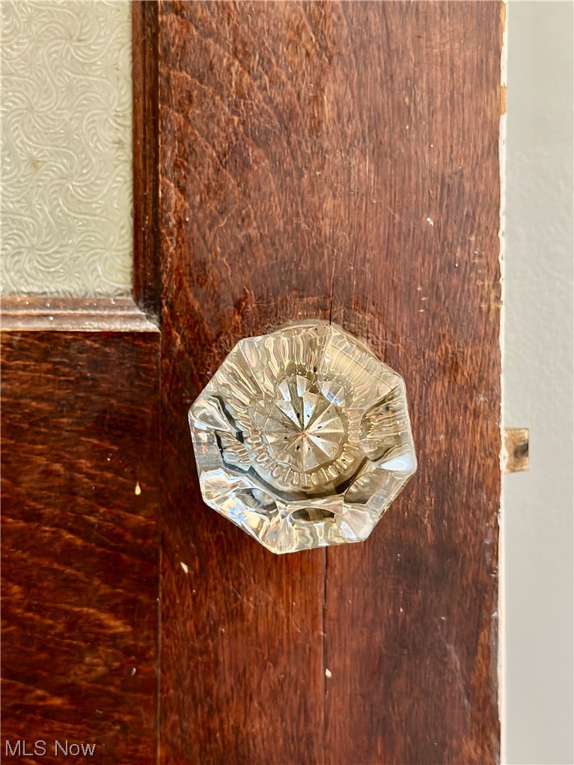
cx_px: 287
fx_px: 1061
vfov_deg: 39.6
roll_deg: +0.5
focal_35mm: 48
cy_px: 382
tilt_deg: -3.8
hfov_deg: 30.3
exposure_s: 1/40
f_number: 1.78
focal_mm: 6.86
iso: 400
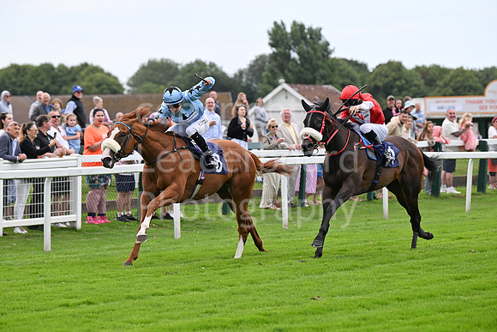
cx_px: 248
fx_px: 2416
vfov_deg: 7.9
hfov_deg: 11.7
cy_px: 166
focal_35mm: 175
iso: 500
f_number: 5
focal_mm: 175
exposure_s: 1/1250
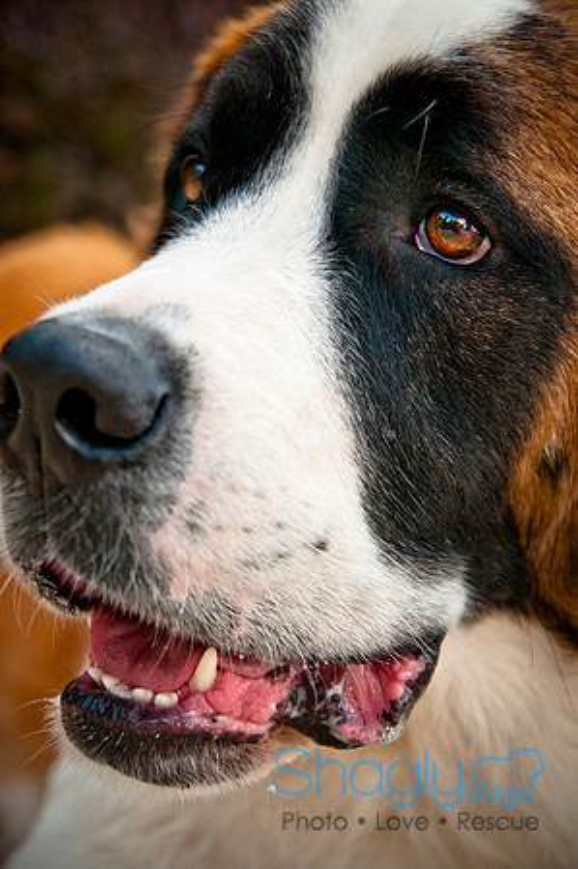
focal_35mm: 75
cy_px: 434
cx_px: 289
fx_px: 1810
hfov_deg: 18.1
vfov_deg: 27.0
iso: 400
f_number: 3.2
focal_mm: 50
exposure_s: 1/800
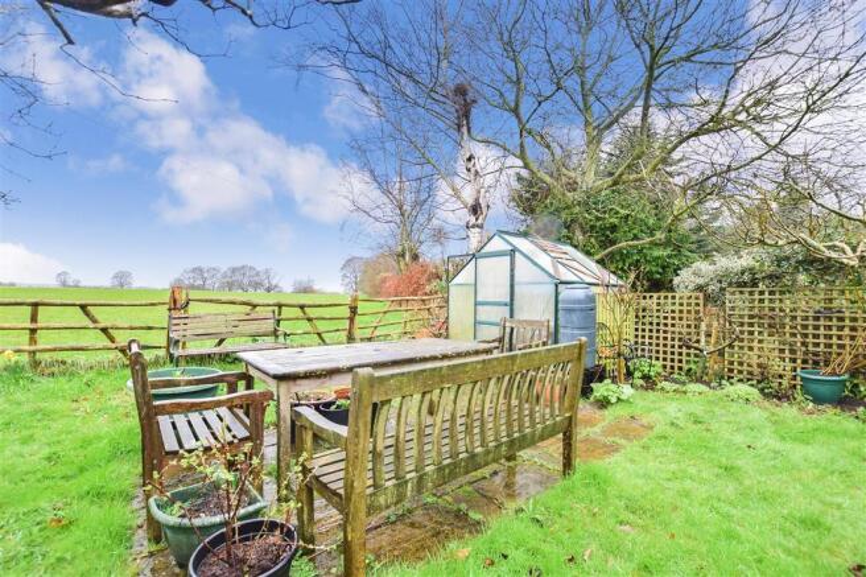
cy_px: 288
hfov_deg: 100.4
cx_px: 433
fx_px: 361
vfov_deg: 77.3
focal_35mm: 15
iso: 400
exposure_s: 1/80
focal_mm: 10
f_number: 7.1
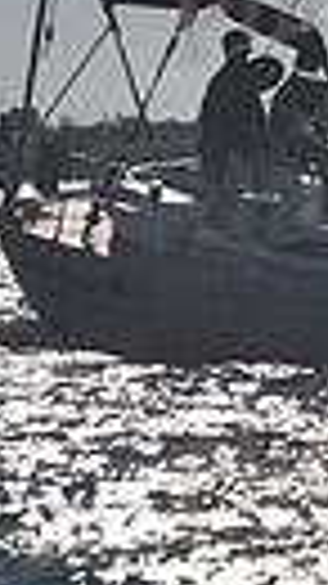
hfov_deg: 2.1
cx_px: 1038
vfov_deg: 3.9
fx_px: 8685
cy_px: 119
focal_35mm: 561
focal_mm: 120
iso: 250
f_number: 4.5
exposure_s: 1/6400
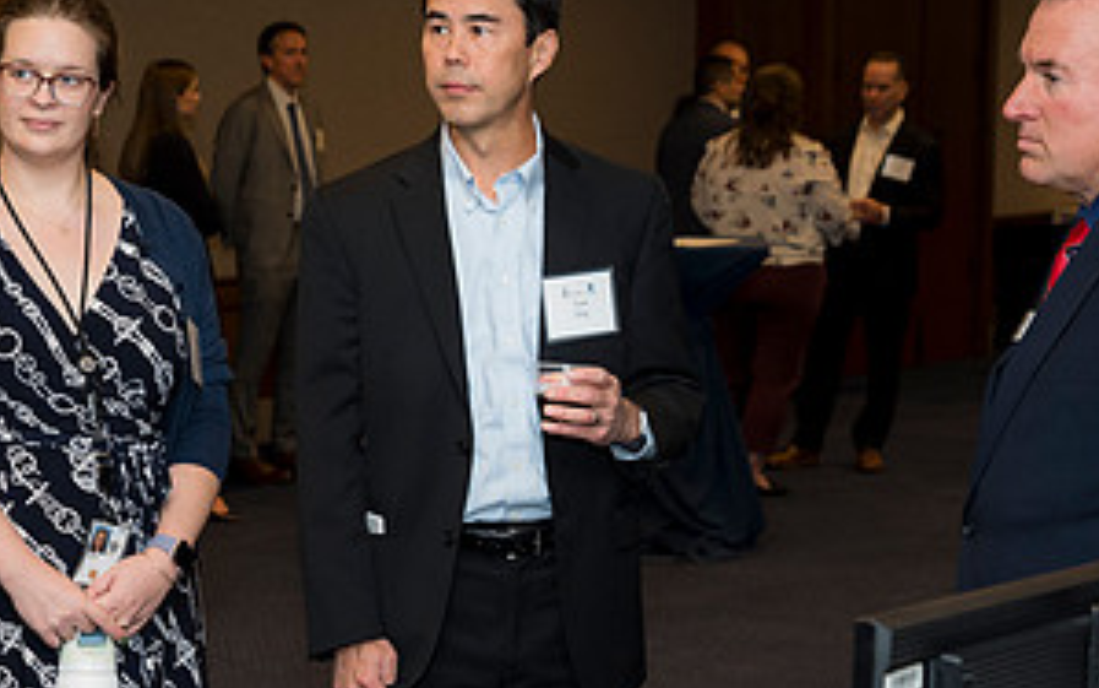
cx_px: 235
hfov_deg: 21.6
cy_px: 469
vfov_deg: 13.7
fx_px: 2846
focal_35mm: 95
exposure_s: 1/125
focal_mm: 48
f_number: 5
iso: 800
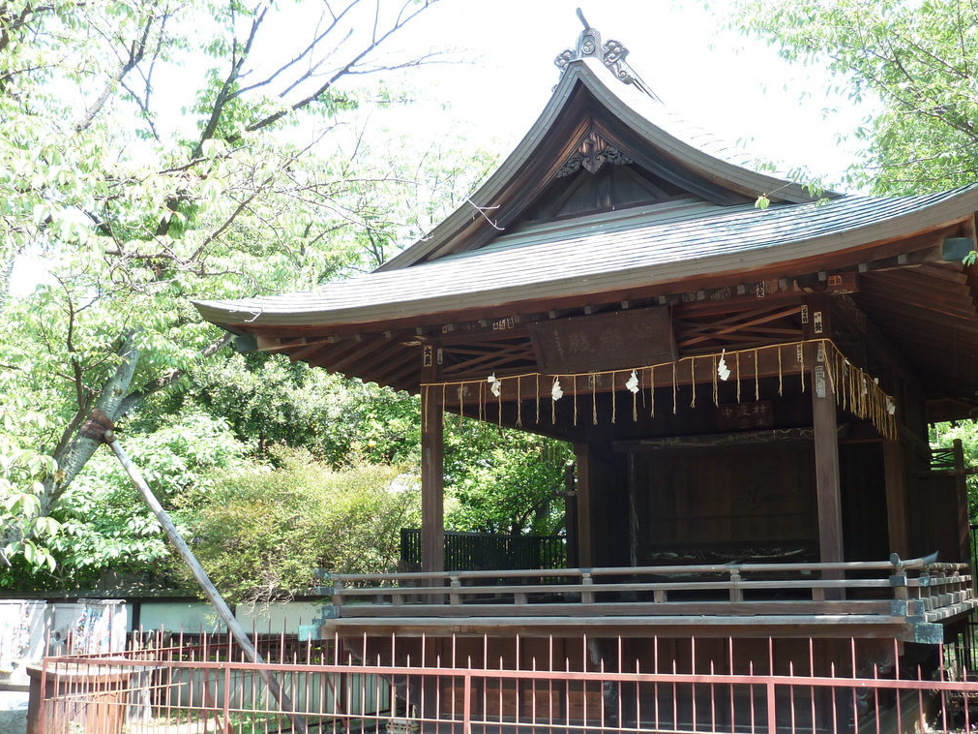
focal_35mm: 38
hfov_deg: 48.8
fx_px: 1073
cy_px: 428
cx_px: 560
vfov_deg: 37.6
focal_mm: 5.3
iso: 80
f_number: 3.5
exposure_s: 1/50
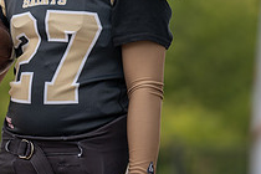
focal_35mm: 387
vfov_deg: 3.6
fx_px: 2806
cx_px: 80
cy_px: 24
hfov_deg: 5.3
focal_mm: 135
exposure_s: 1/400
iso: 100
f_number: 2.8
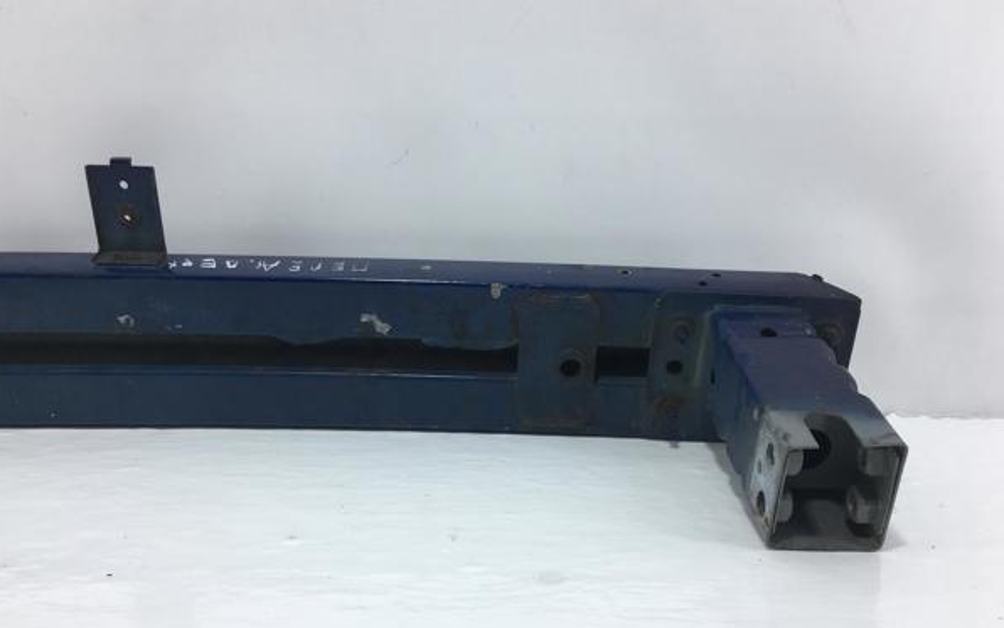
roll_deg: -1.1
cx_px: 492
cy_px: 364
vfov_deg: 38.3
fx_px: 903
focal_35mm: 33
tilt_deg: -12.5
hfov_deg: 58.1
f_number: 2.2
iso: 25
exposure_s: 1/161
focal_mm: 4.15
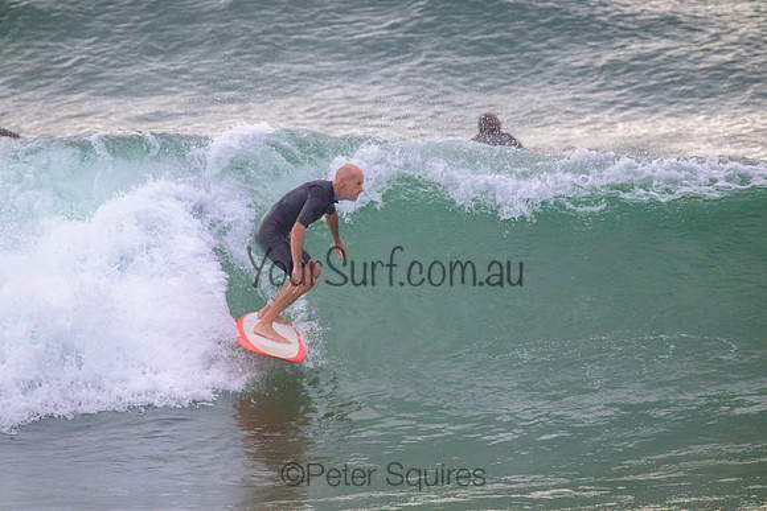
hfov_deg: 2.6
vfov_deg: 1.7
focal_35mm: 800
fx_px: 17048
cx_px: 384
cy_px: 256
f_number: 11
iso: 3600
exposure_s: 1/2000
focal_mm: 800
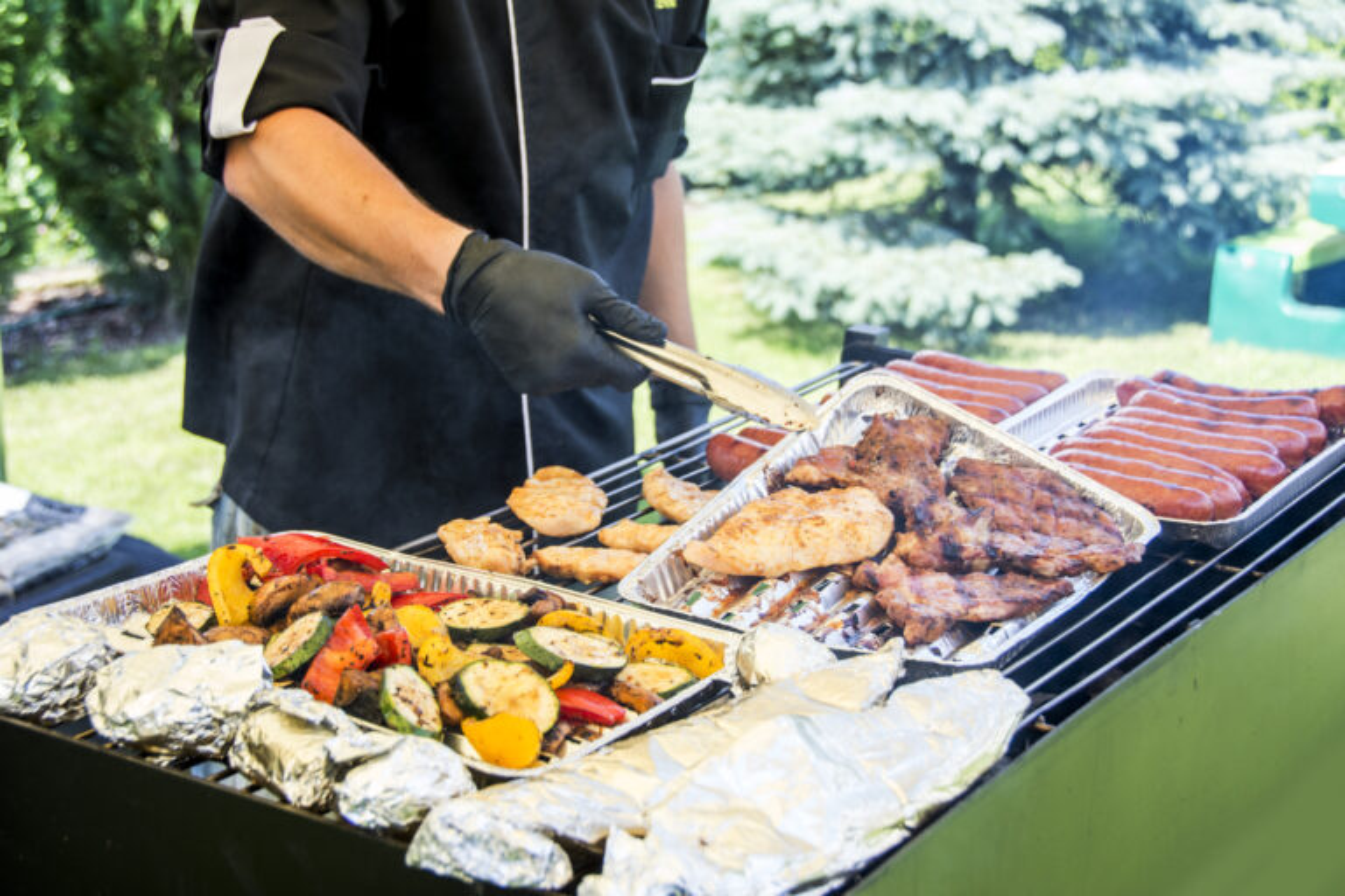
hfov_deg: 35.1
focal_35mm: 57
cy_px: 448
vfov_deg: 23.8
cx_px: 672
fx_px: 2129
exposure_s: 1/320
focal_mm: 38
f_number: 5.6
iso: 400
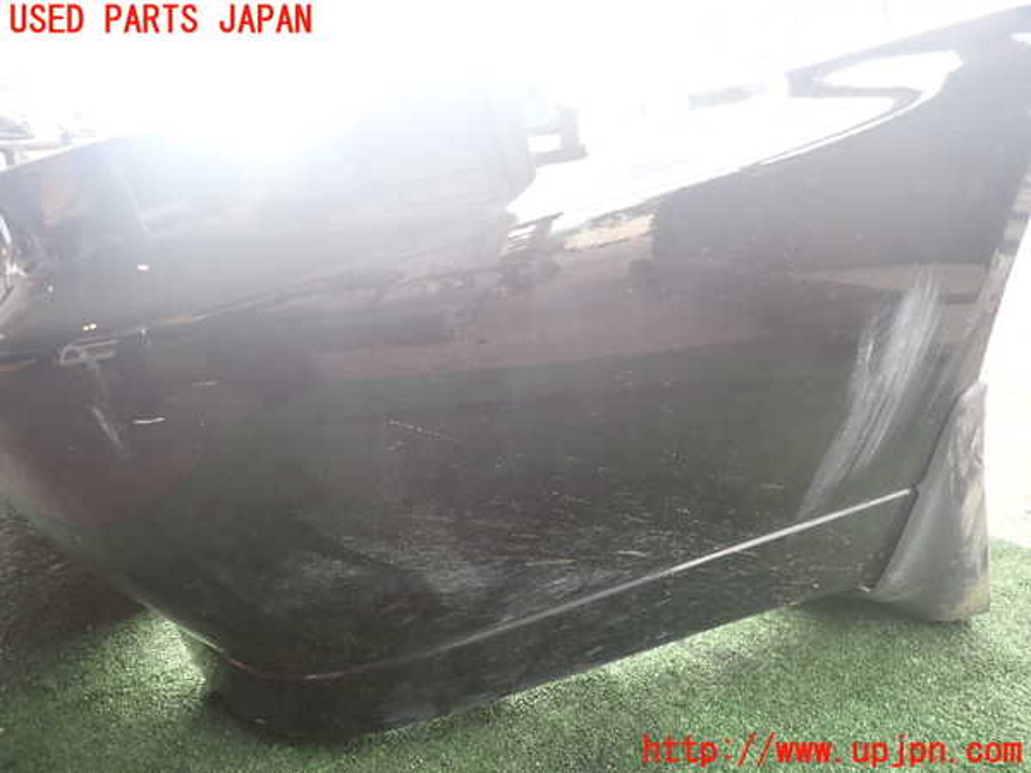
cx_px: 516
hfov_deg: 69.4
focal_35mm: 25
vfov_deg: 54.9
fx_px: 745
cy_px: 386
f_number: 2
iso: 200
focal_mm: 4.5
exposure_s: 1/125
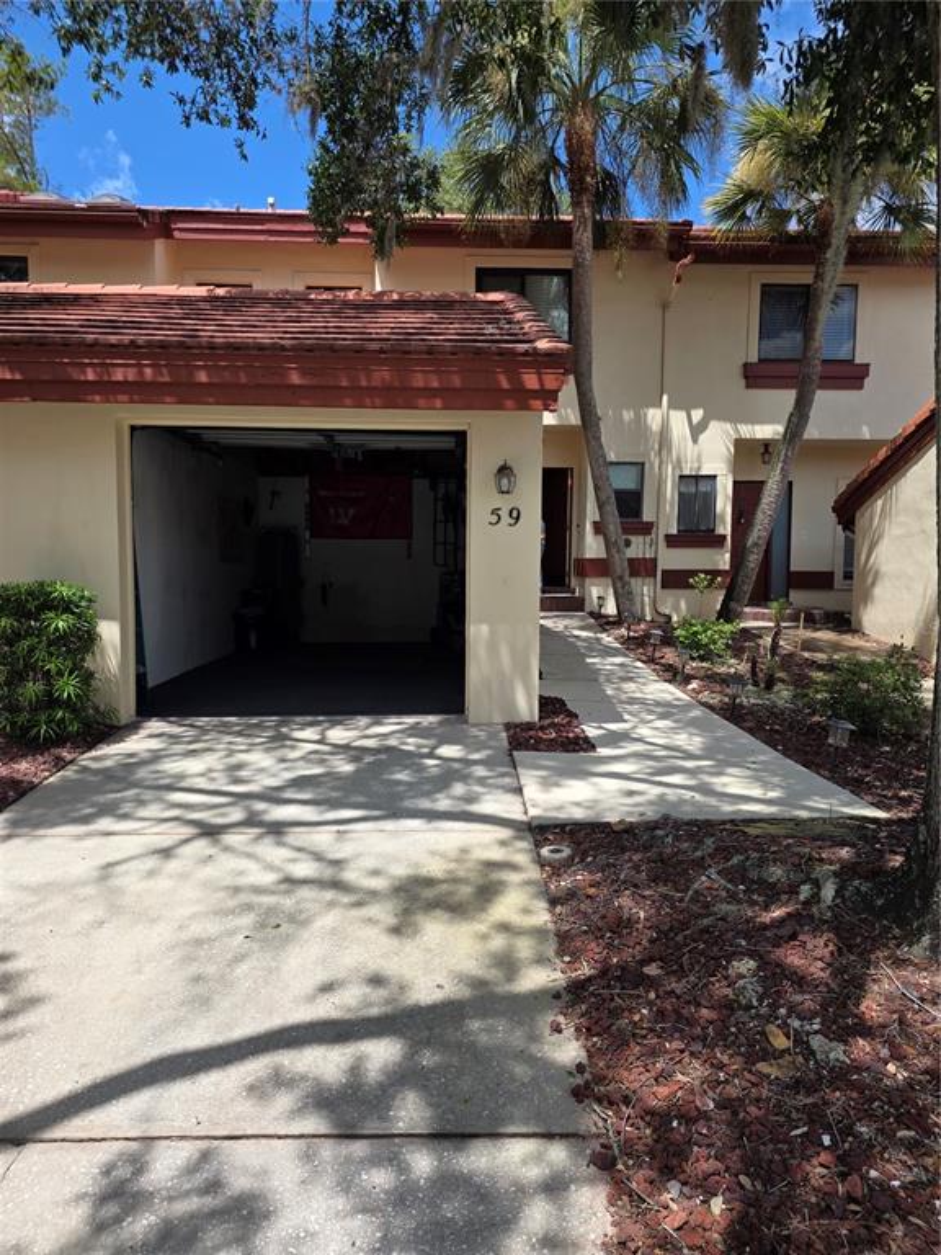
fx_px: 834
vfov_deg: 73.9
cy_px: 628
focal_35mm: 23
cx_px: 470
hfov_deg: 58.9
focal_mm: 6.25
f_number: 1.7
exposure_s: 1/3598
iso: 80
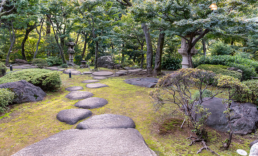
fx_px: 172
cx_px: 129
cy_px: 70
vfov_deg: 48.6
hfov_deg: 73.8
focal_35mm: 25
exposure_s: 1/50
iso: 320
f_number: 4.5
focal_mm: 24
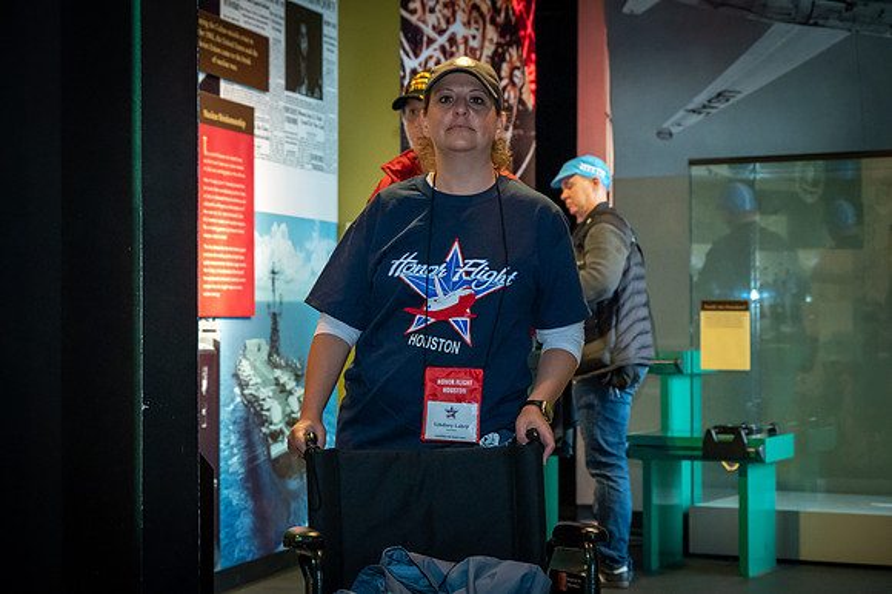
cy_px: 297
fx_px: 1758
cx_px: 446
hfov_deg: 28.5
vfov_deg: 19.2
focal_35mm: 71
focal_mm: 71
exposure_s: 1/50
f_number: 6
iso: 11400
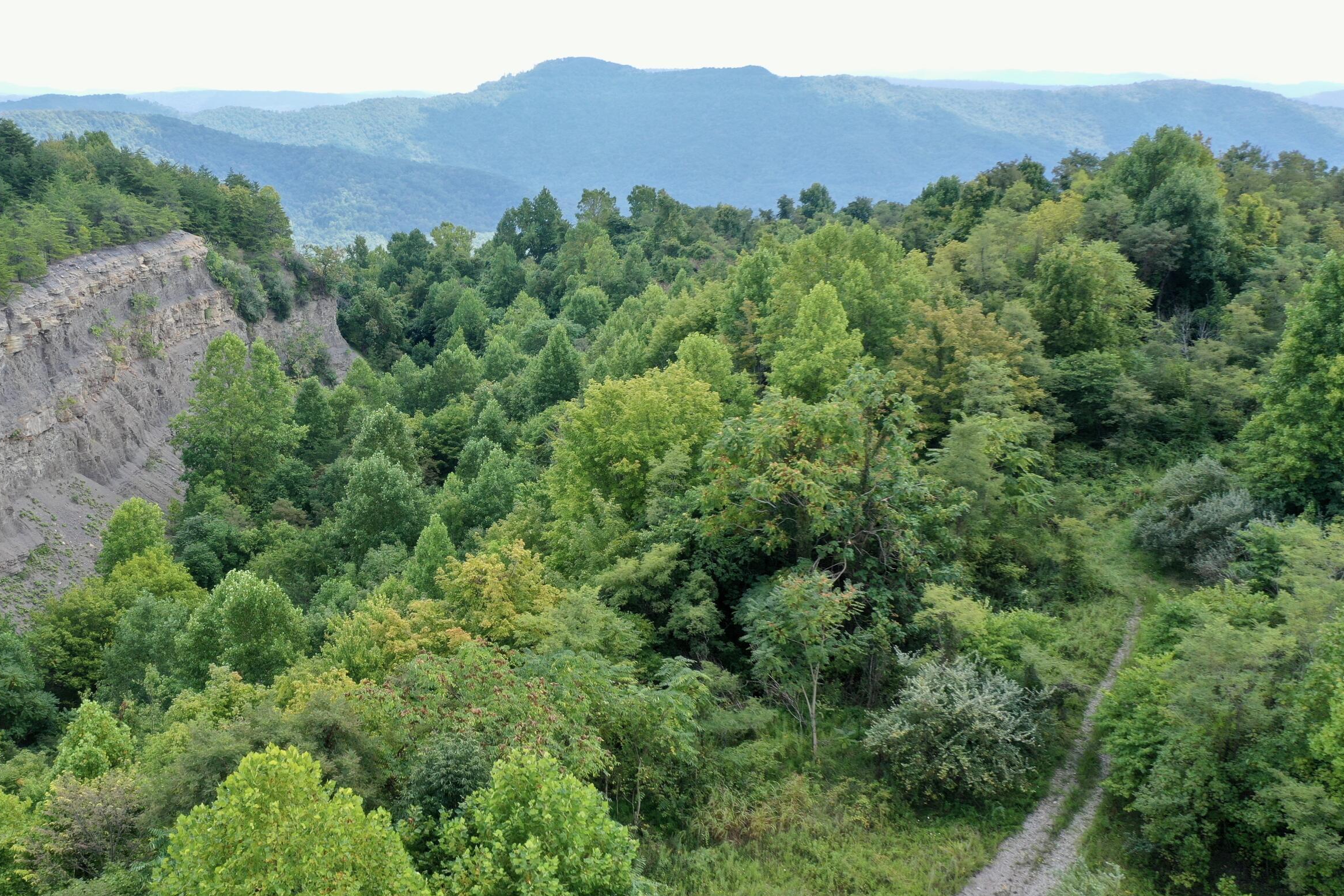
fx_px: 1344
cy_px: 461
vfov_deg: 36.9
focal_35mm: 36
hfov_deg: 52.4
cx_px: 482
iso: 100
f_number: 3.2
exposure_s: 1/120
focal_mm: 10.26
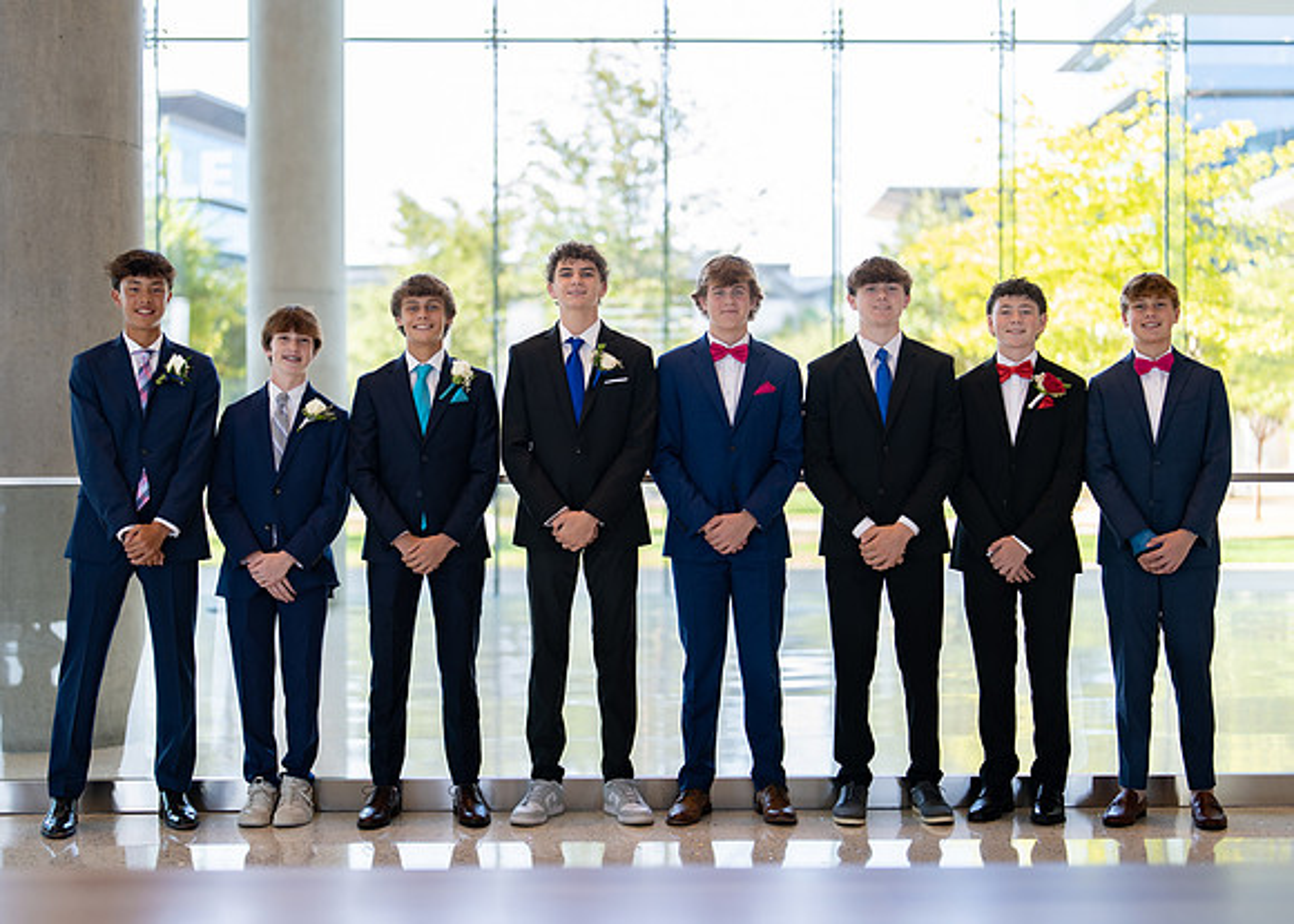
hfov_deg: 34.2
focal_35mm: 57
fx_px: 2105
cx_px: 617
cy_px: 488
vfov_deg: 24.7
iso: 100
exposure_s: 1/320
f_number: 1.2
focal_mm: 50
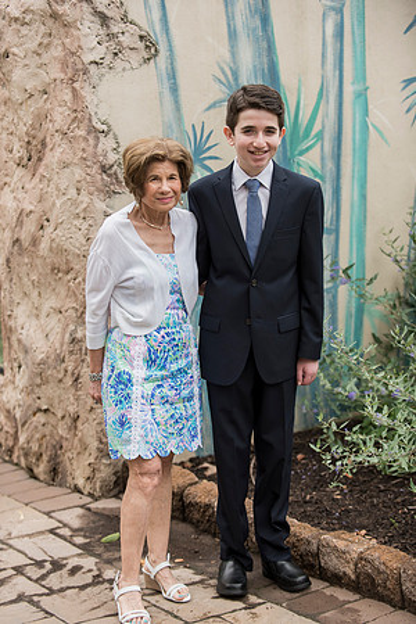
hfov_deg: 17.1
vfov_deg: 25.4
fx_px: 1387
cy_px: 312
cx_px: 208
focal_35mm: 80
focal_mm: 80
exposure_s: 1/1250
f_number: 3.2
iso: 400
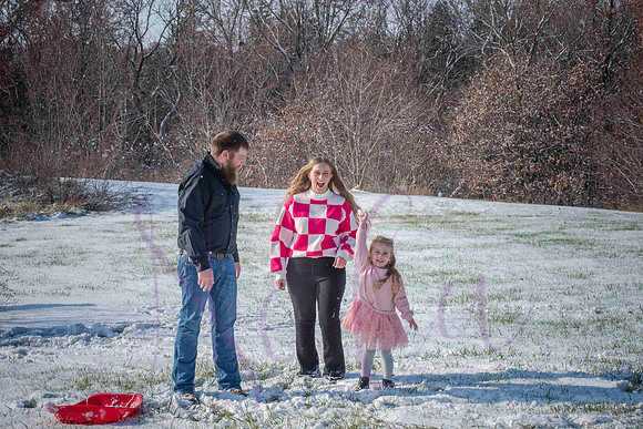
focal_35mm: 80
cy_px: 214
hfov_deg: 25.4
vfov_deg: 17.1
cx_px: 322
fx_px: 1429
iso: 640
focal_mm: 80
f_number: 14
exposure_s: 1/1000
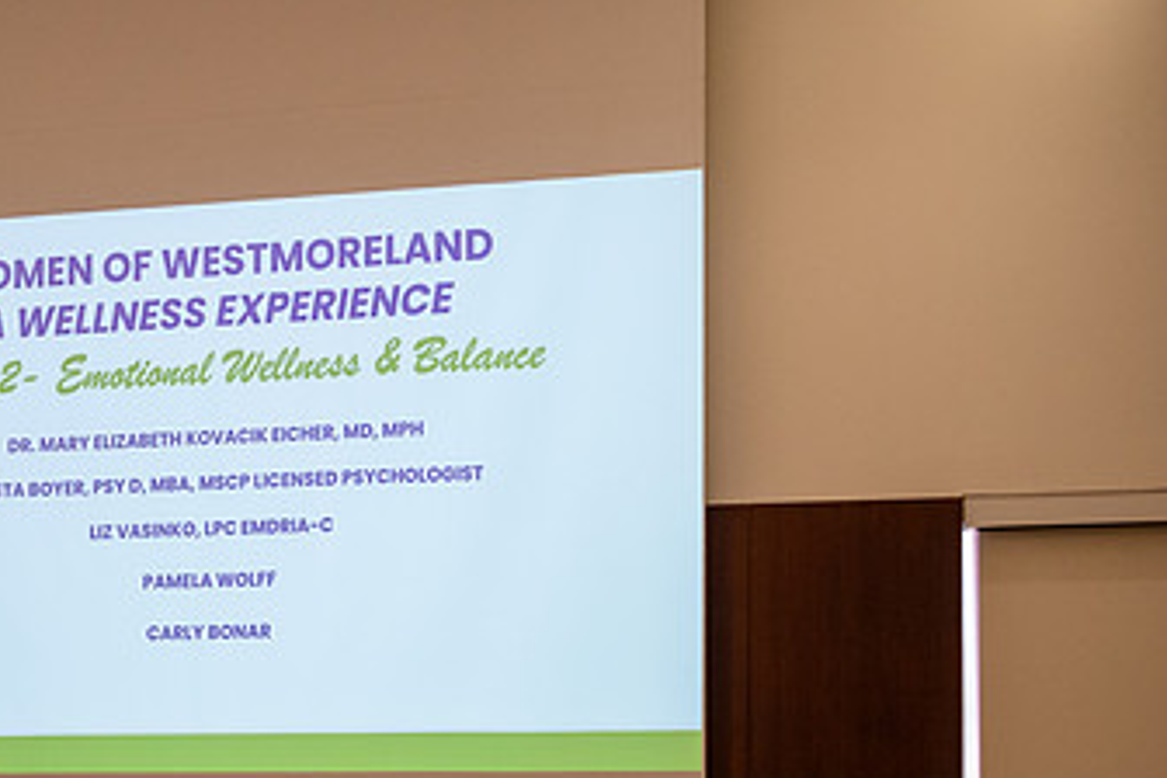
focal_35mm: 123
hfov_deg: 16.5
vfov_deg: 11.1
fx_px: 3987
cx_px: 264
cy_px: 526
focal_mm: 70
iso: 3200
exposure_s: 1/2000
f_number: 2.8
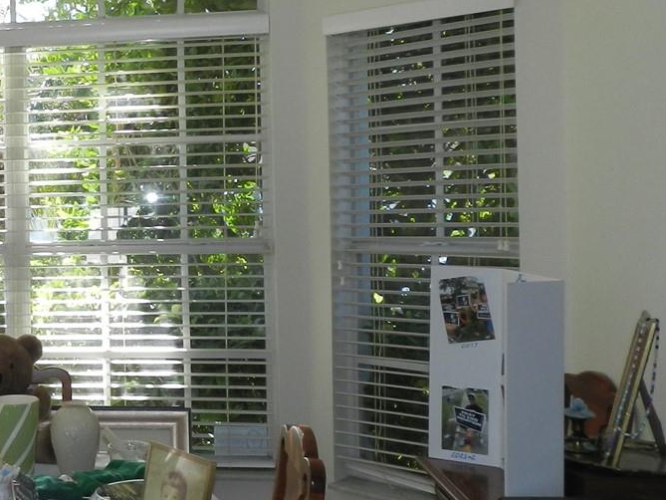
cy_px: 198
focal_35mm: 55
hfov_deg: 31.8
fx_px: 1058
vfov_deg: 26.5
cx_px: -23
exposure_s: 1/320
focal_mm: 4
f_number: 3.4
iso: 160
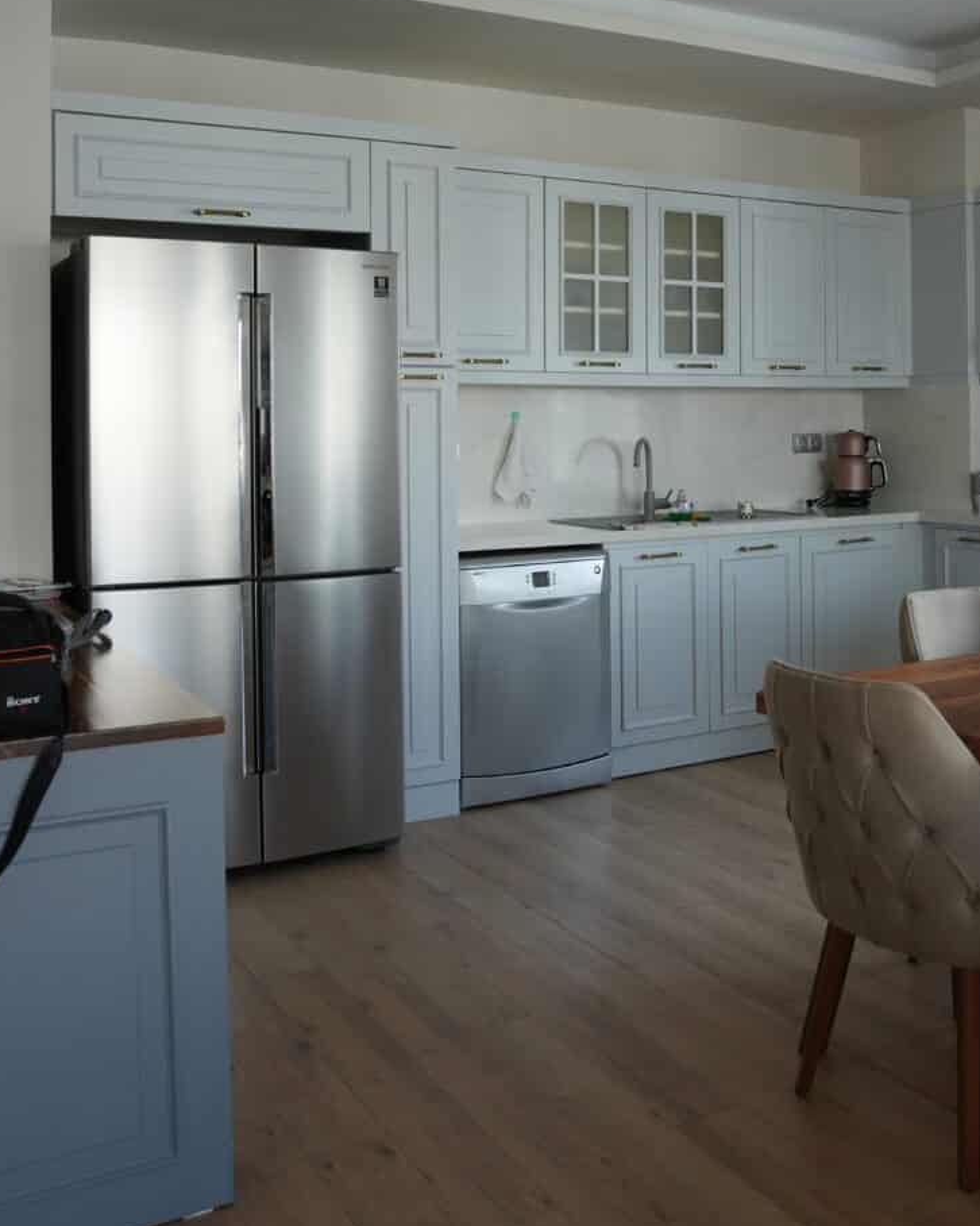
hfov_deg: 40.7
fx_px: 1306
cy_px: 426
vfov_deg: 49.6
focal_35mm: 36
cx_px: 633
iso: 400
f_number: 4
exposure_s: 1/160
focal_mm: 17
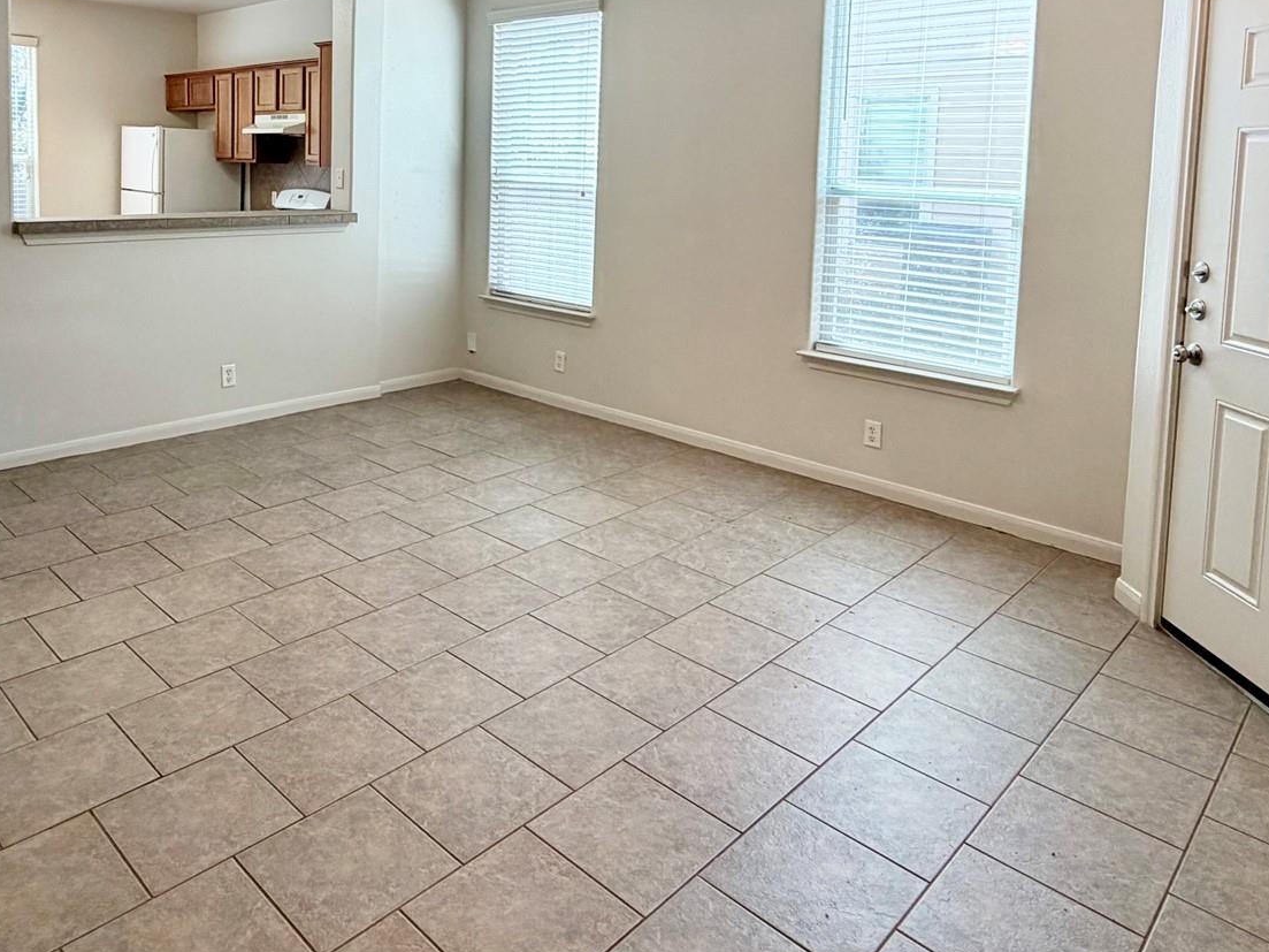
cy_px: 228
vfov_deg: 50.7
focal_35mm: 26
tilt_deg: -4.5
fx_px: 953
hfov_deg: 66.8
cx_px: 522
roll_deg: -1.1
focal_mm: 2.22
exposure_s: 1/120
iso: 100
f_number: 2.2
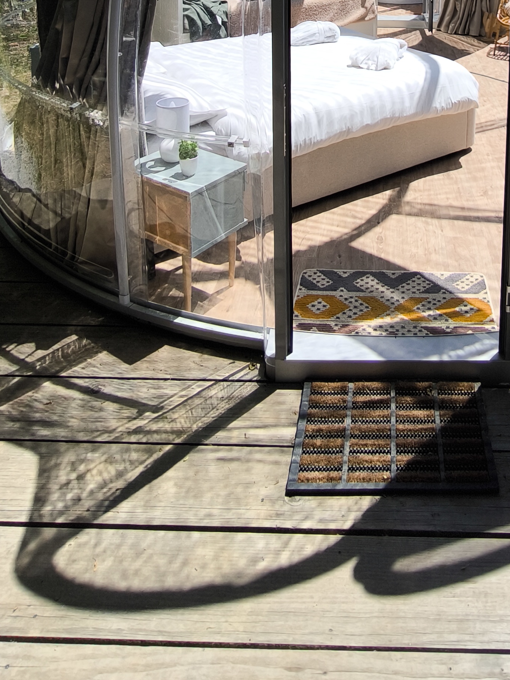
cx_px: 399
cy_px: -40
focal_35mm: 33
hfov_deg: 41.3
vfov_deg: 44.5
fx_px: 648
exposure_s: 1/1662
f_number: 2.2
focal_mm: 1.91
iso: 50
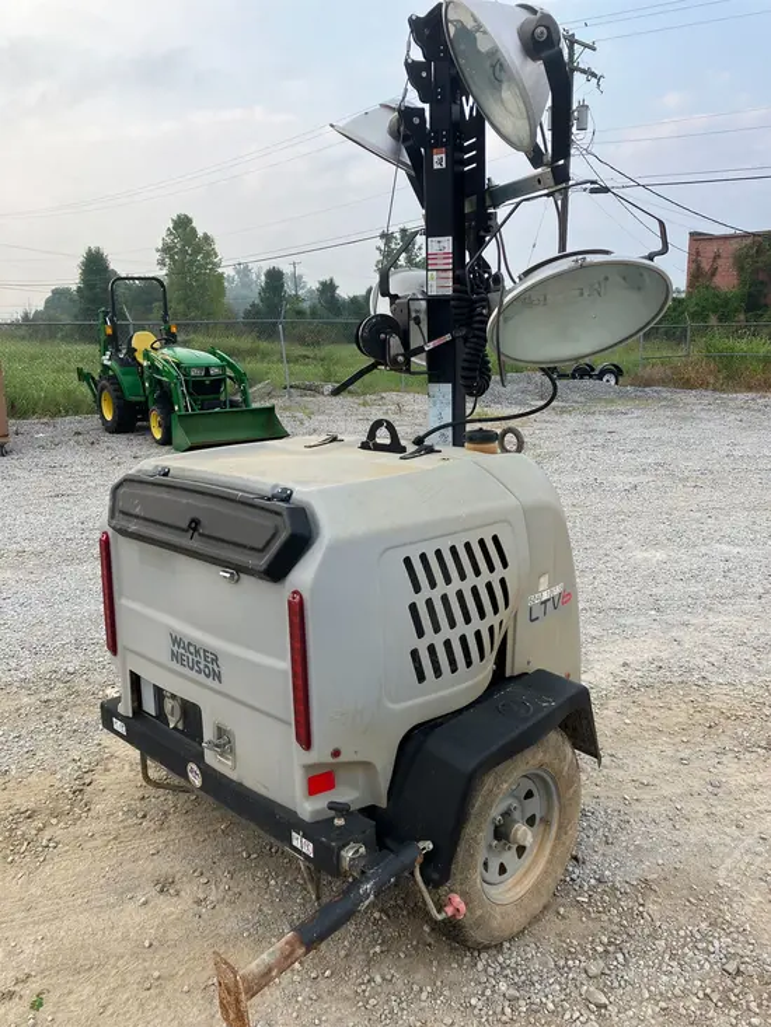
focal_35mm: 28
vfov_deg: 63.4
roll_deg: +0.1
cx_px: 386
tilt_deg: -11.3
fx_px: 831
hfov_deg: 49.8
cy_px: 514
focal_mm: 3.99
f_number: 1.8
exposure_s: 1/408
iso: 32
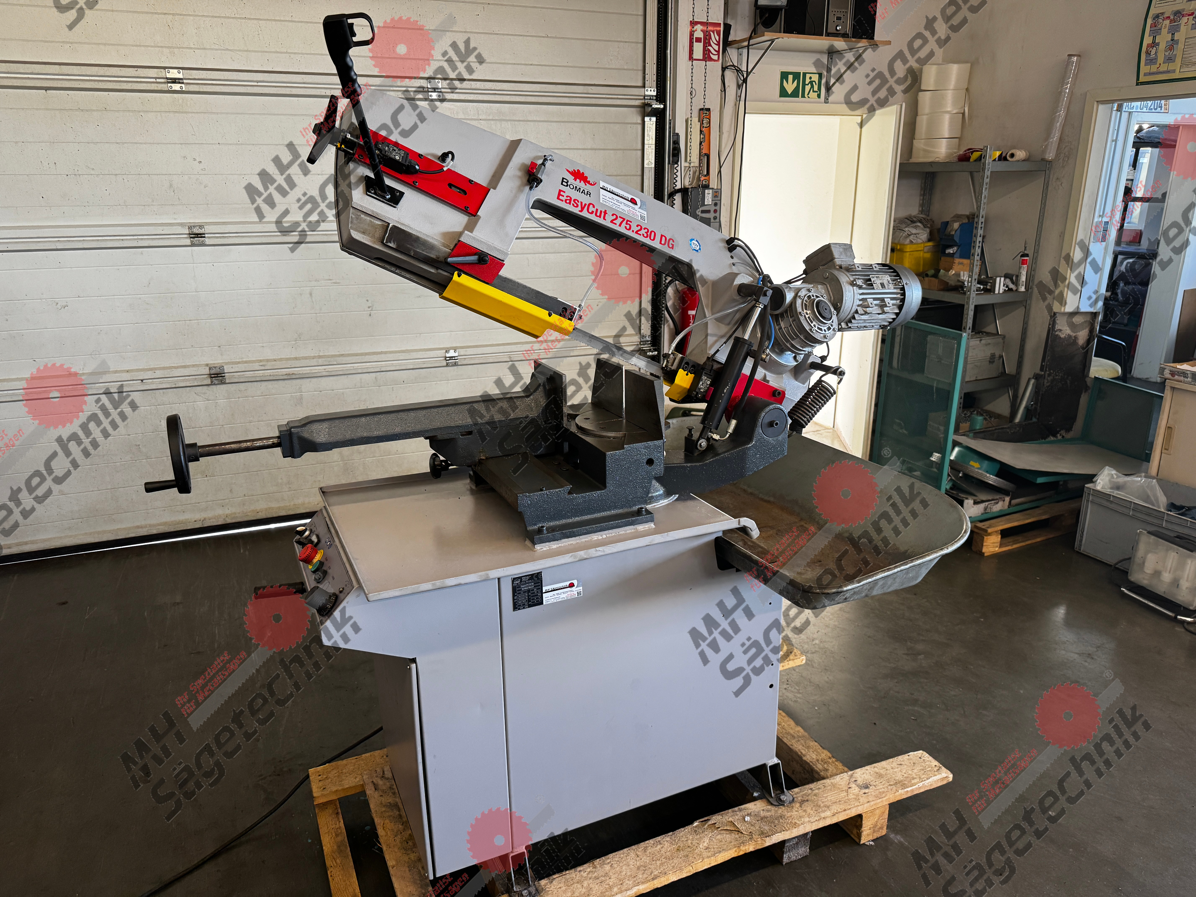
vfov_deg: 56.8
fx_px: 829
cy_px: 448
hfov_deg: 71.6
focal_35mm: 24
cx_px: 598
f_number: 1.78
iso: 200
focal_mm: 6.76
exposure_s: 1/100
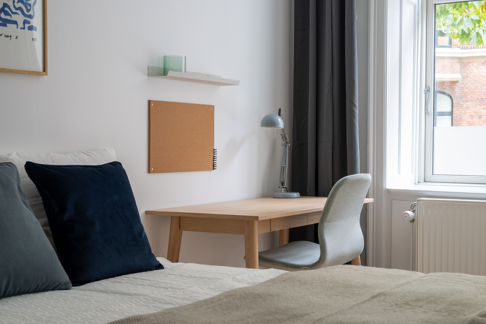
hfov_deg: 36.6
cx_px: 243
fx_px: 734
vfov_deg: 24.9
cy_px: 162
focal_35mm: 54
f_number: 8
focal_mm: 54
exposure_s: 1/1.25
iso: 160
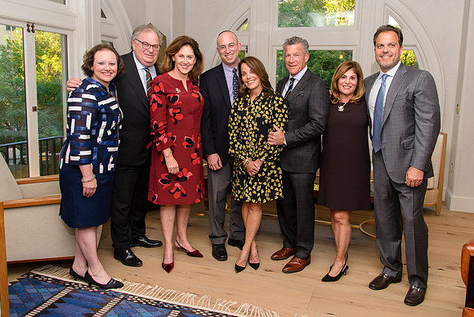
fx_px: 386
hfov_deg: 63.0
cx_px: 261
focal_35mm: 29
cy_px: 135
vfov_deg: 44.5
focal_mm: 24
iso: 800
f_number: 5.6
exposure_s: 1/60
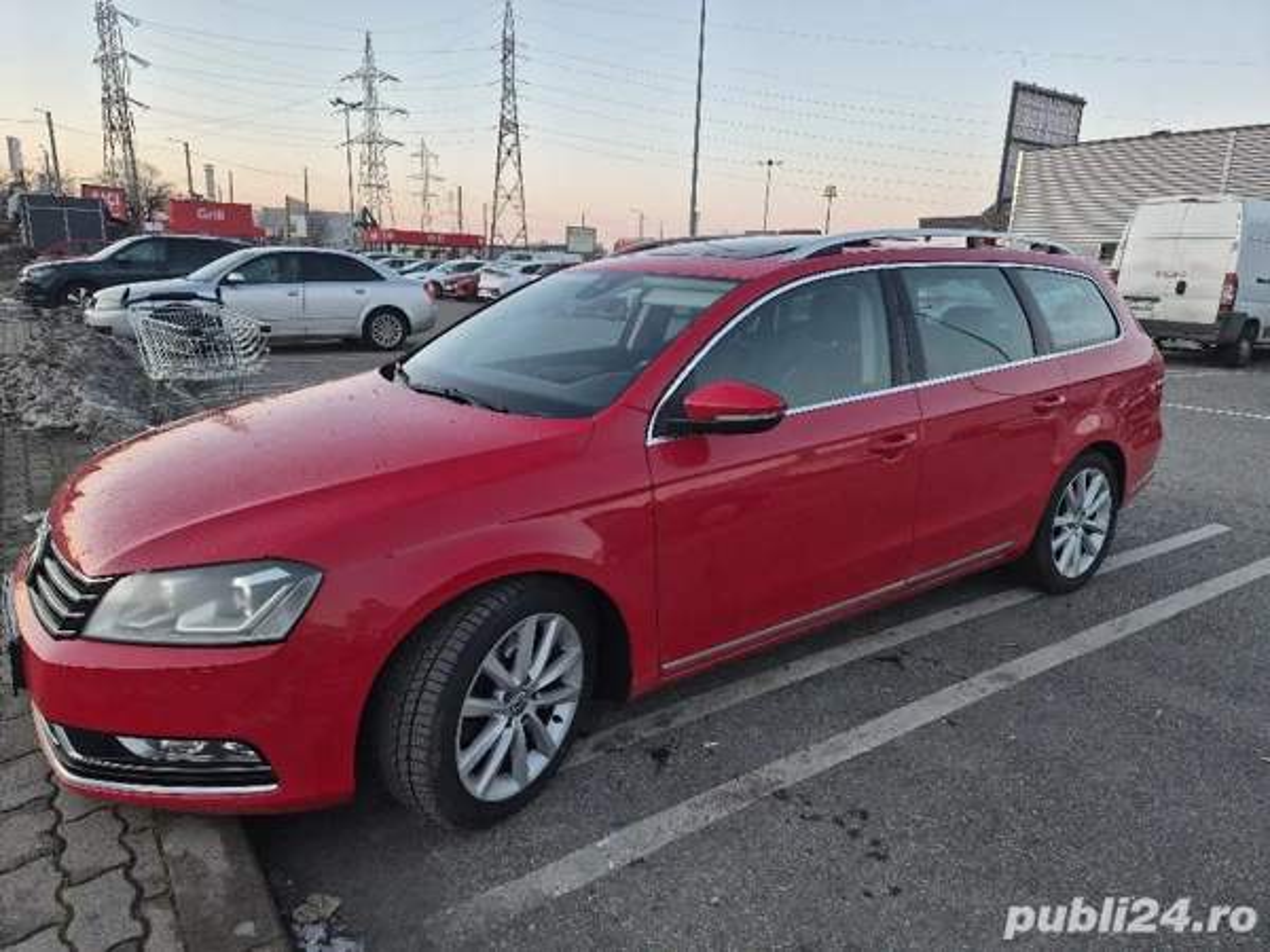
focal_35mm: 23
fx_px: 844
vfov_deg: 58.9
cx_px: 635
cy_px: 476
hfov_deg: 73.9
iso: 80
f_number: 1.8
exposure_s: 1/182
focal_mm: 5.4
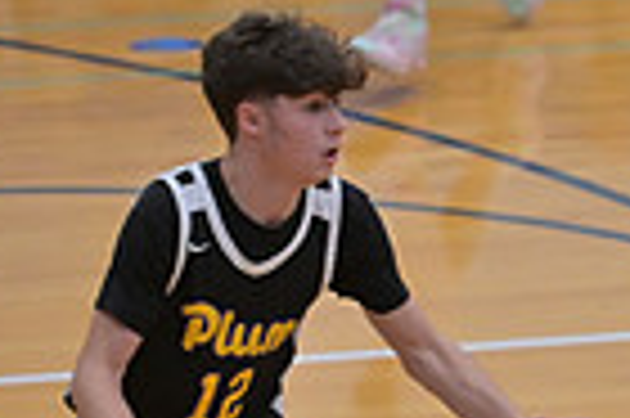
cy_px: 387
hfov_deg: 3.3
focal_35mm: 620
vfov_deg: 2.2
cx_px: 1130
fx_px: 10837
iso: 2500
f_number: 4
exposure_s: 1/800
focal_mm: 150
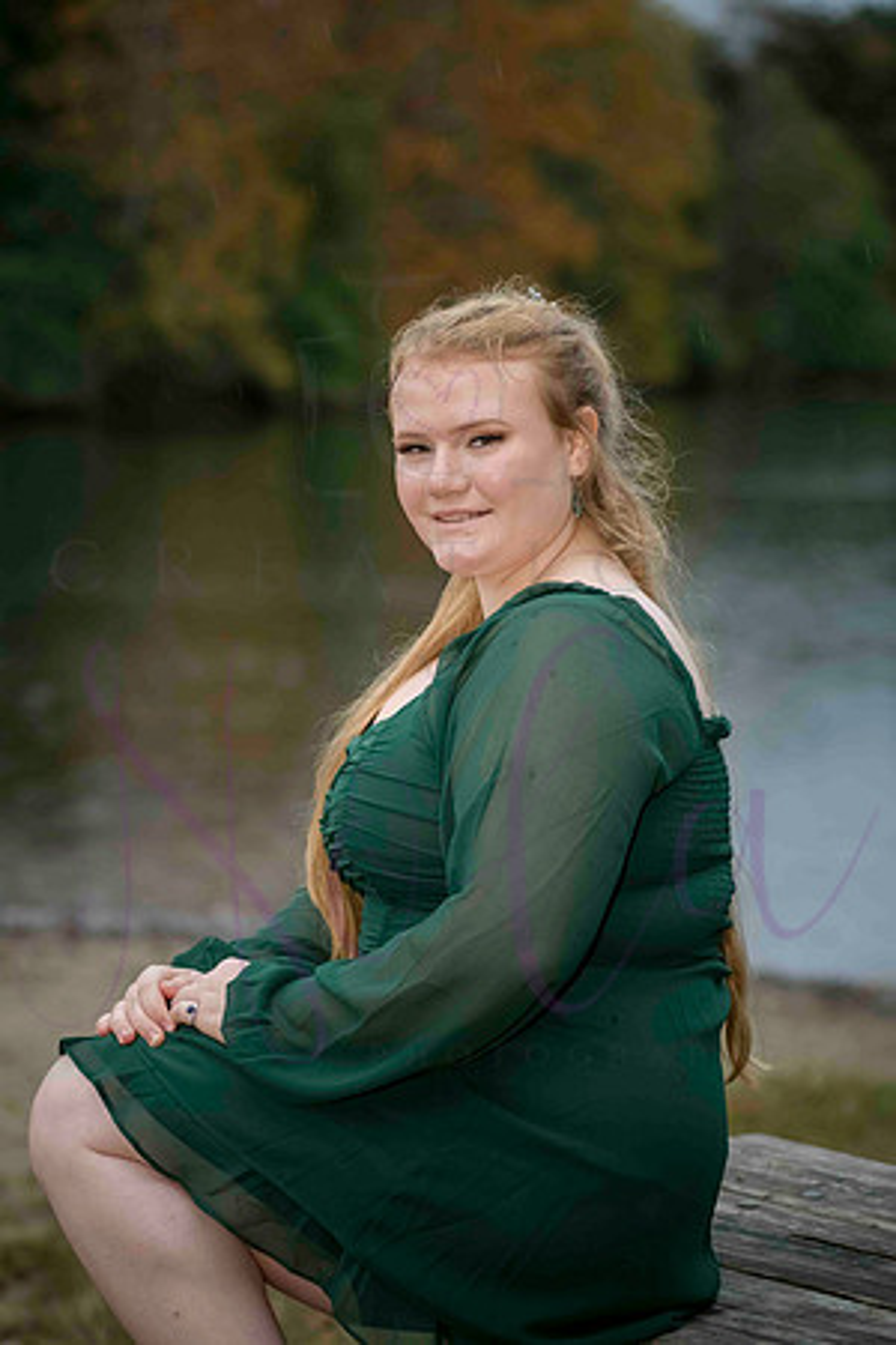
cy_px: 672
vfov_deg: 23.6
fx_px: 3210
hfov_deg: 15.9
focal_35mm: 86
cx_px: 448
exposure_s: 1/320
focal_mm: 86
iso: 1600
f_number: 4
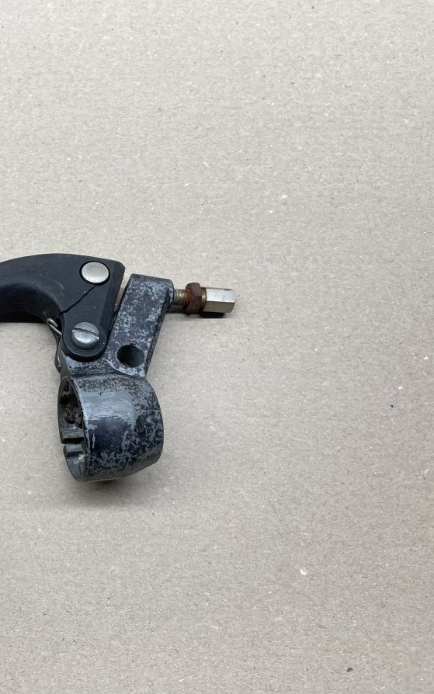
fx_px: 700
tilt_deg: -73.2
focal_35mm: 37
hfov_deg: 31.7
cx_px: -2
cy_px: 345
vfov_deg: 52.7
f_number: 1.6
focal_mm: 4.2
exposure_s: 1/100
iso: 80
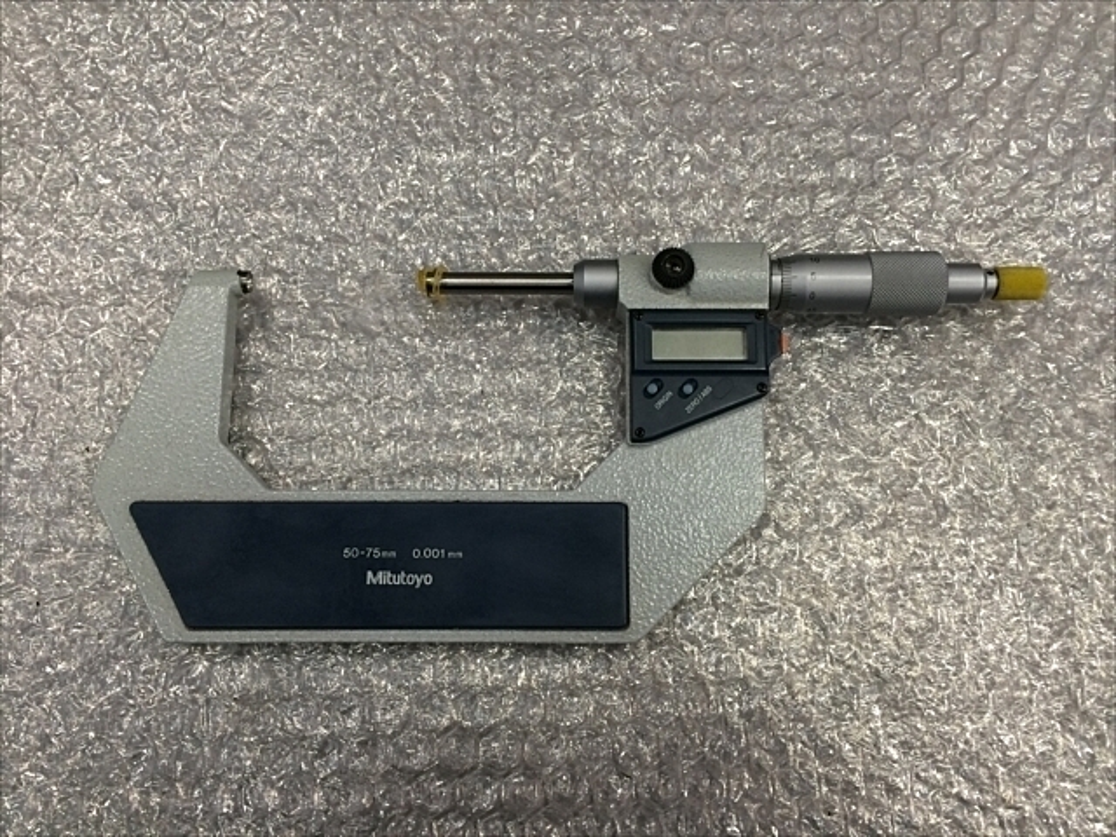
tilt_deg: -75.9
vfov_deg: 48.2
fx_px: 935
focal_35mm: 29
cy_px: 418
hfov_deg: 61.7
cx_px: 558
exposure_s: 1/30
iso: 80
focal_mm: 4.15
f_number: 2.2
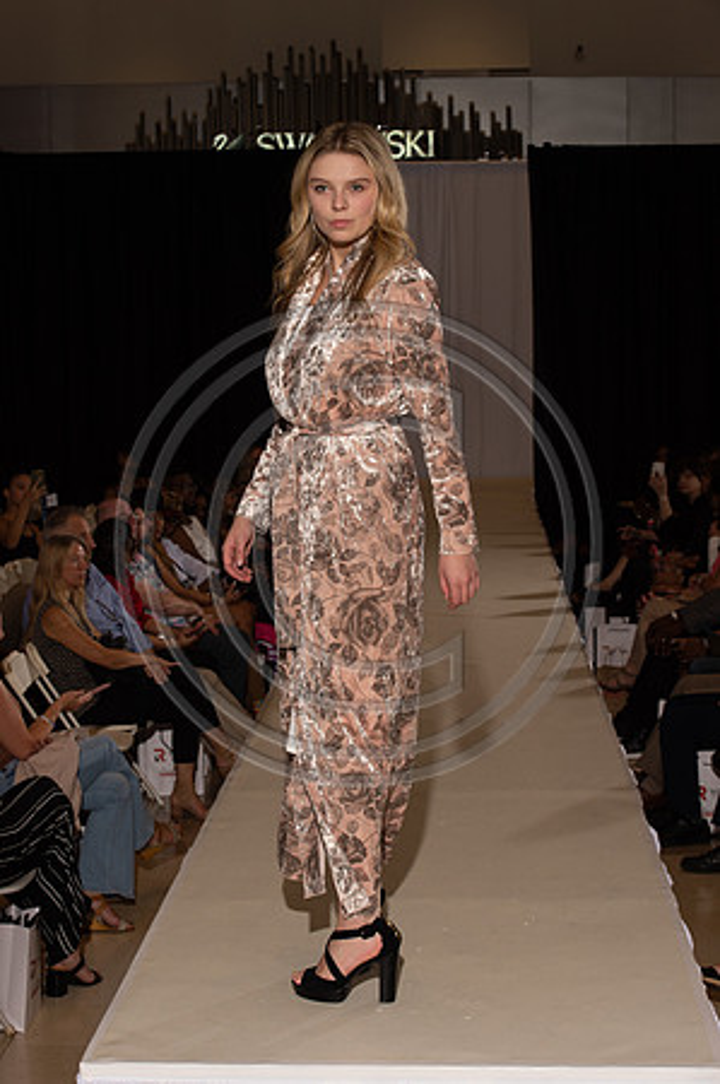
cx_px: 360
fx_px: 2345
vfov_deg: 26.0
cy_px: 542
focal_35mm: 78
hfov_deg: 17.5
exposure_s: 1/250
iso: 800
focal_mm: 78
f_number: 9
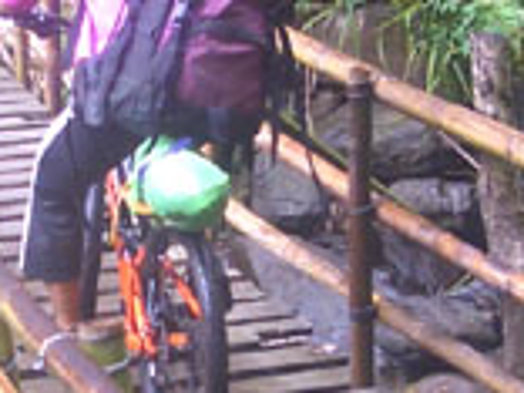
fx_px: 2725
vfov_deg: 8.2
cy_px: 202
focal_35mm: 180
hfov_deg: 11.0
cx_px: 151
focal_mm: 5.8
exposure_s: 1/80
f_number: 2.6
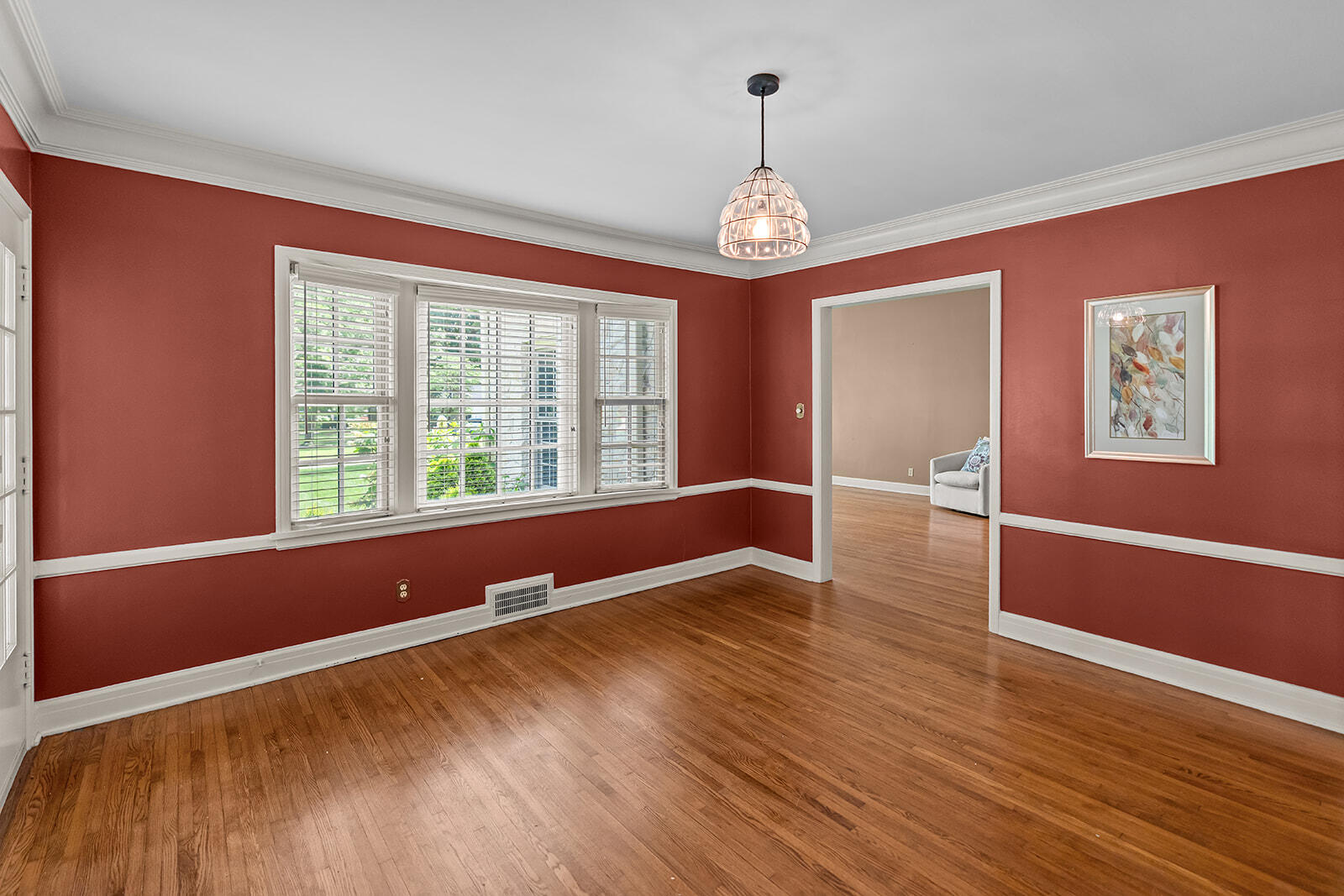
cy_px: 448
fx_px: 597
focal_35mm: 16
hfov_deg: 96.7
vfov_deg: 73.8
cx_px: 672
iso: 500
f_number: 2.8
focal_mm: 16
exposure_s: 1/30
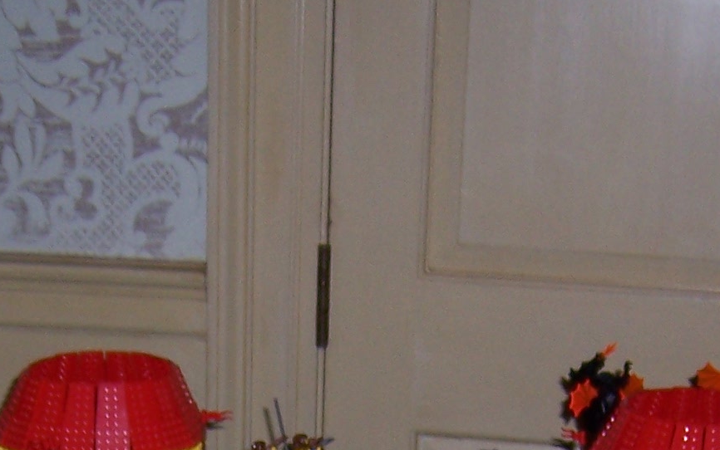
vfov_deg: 11.7
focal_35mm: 104
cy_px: 801
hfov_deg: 20.0
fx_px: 2042
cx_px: 263
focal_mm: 5.5
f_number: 2.8
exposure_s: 1/60
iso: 80
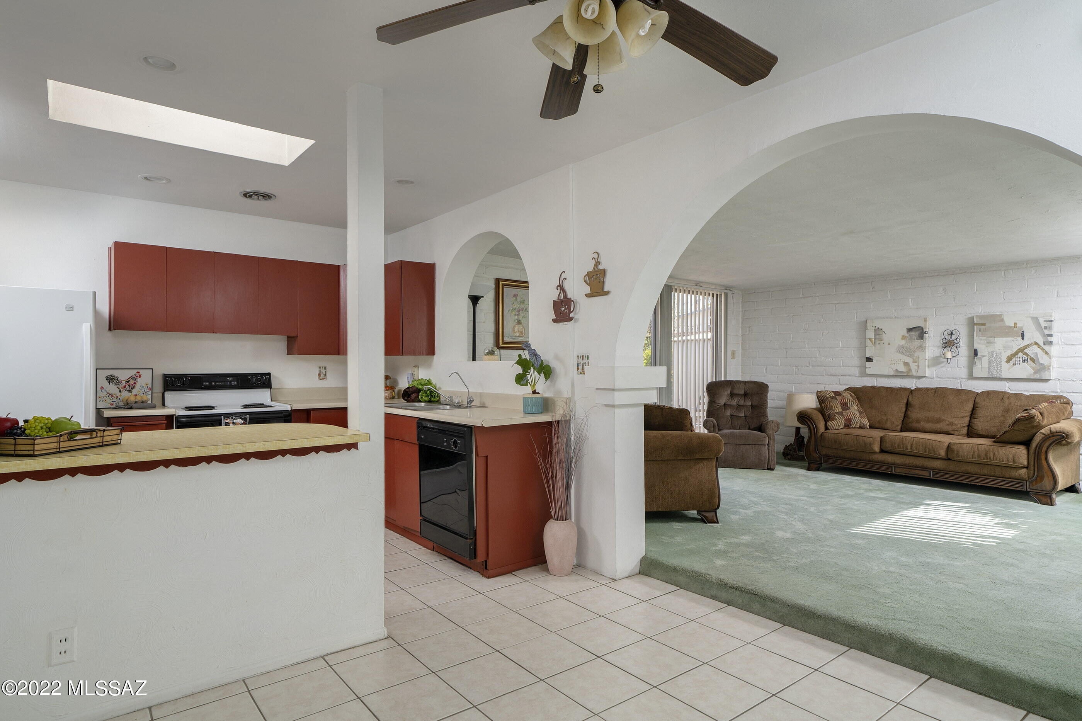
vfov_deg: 64.5
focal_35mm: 19
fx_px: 571
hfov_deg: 86.9
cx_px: 541
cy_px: 360
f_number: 7.1
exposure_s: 1/100
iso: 200
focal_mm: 19
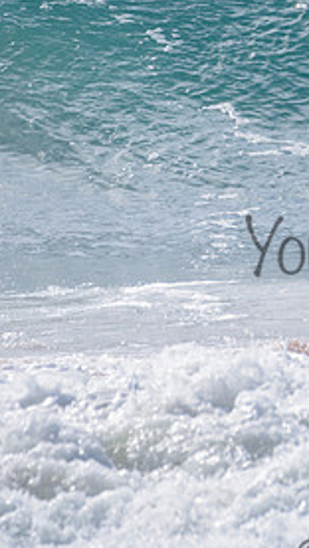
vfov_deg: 1.6
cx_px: 578
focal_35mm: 1344
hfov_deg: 0.9
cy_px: 143
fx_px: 19559
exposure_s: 1/2000
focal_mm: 500
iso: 90
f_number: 5.6
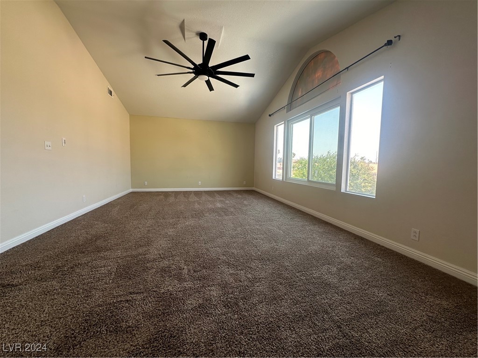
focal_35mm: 14
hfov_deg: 102.1
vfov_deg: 85.7
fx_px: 193
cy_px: 179
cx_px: 239
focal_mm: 2.22
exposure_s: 1/130
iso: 40
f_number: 2.2
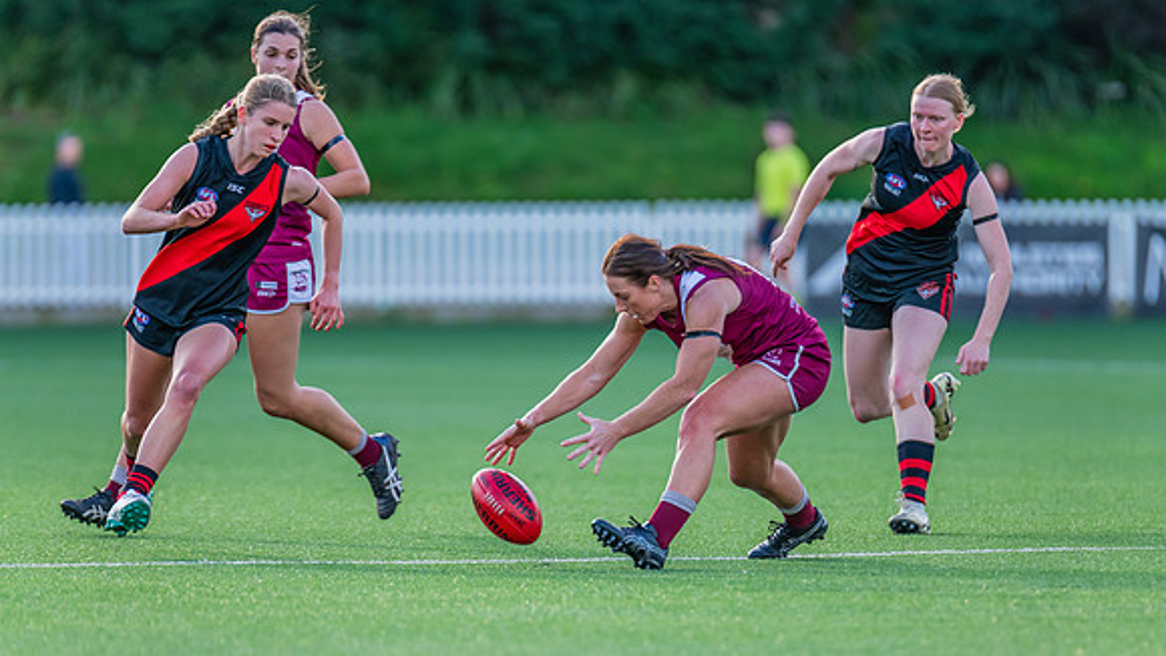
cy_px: 405
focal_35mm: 428
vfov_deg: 2.8
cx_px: 594
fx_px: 13221
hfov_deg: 5.0
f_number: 4
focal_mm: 380
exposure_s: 1/1000
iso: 800
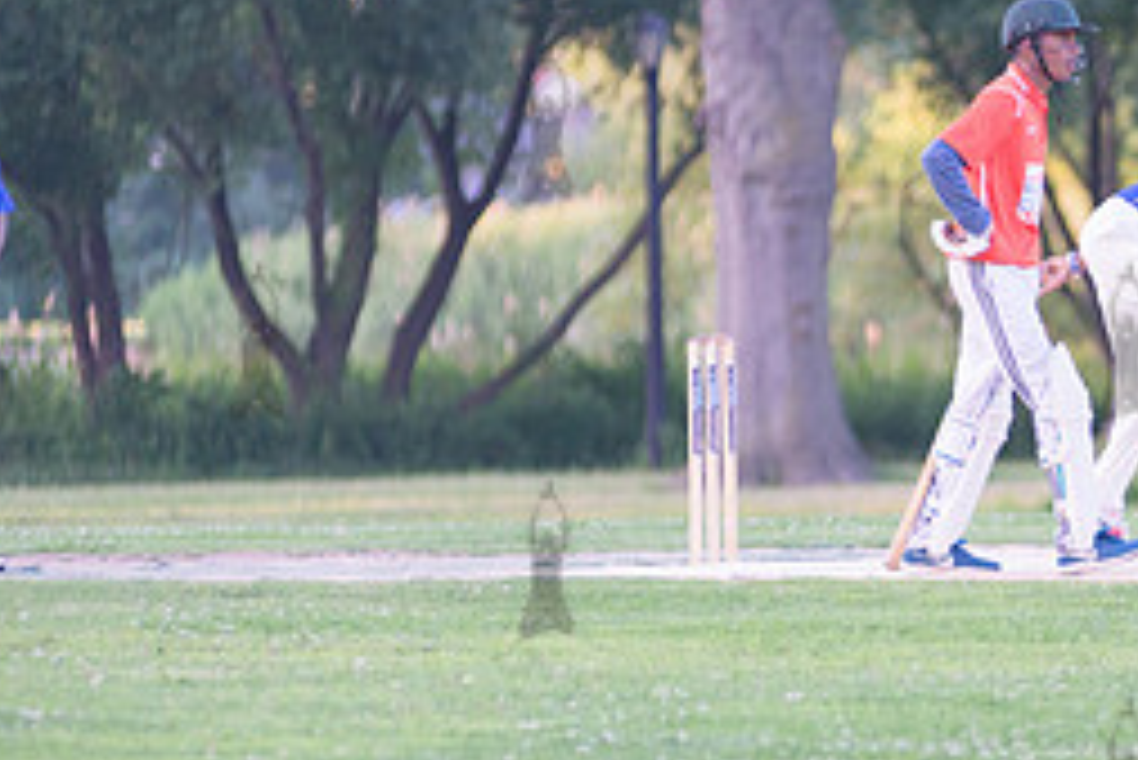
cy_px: 340
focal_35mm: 459
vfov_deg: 3.0
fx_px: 14517
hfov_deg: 4.5
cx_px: 1125
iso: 1600
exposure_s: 1/800
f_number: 2.8
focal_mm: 200
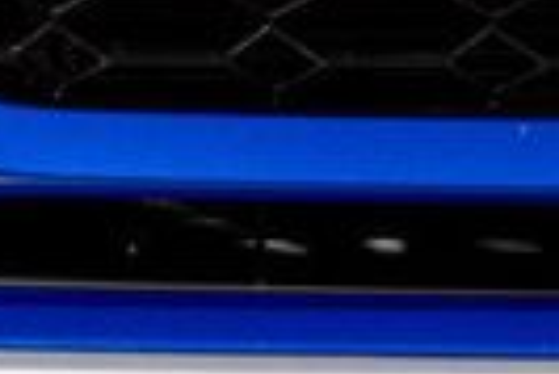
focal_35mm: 293
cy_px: -431
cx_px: -231
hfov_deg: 6.9
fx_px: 4555
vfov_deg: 4.6
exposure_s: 1/160
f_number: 8
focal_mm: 61
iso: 250
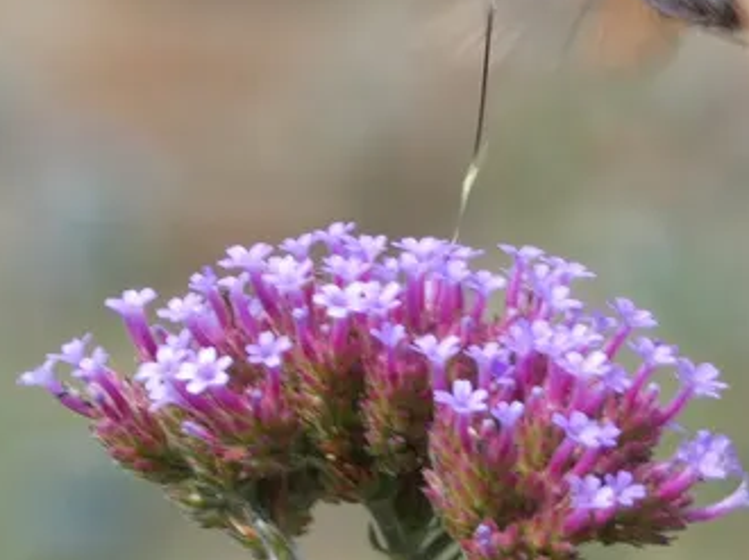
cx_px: 552
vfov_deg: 1.9
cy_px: 236
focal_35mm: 776
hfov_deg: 2.6
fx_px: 16778
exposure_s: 1/80
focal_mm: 71.7
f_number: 5.6
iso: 100
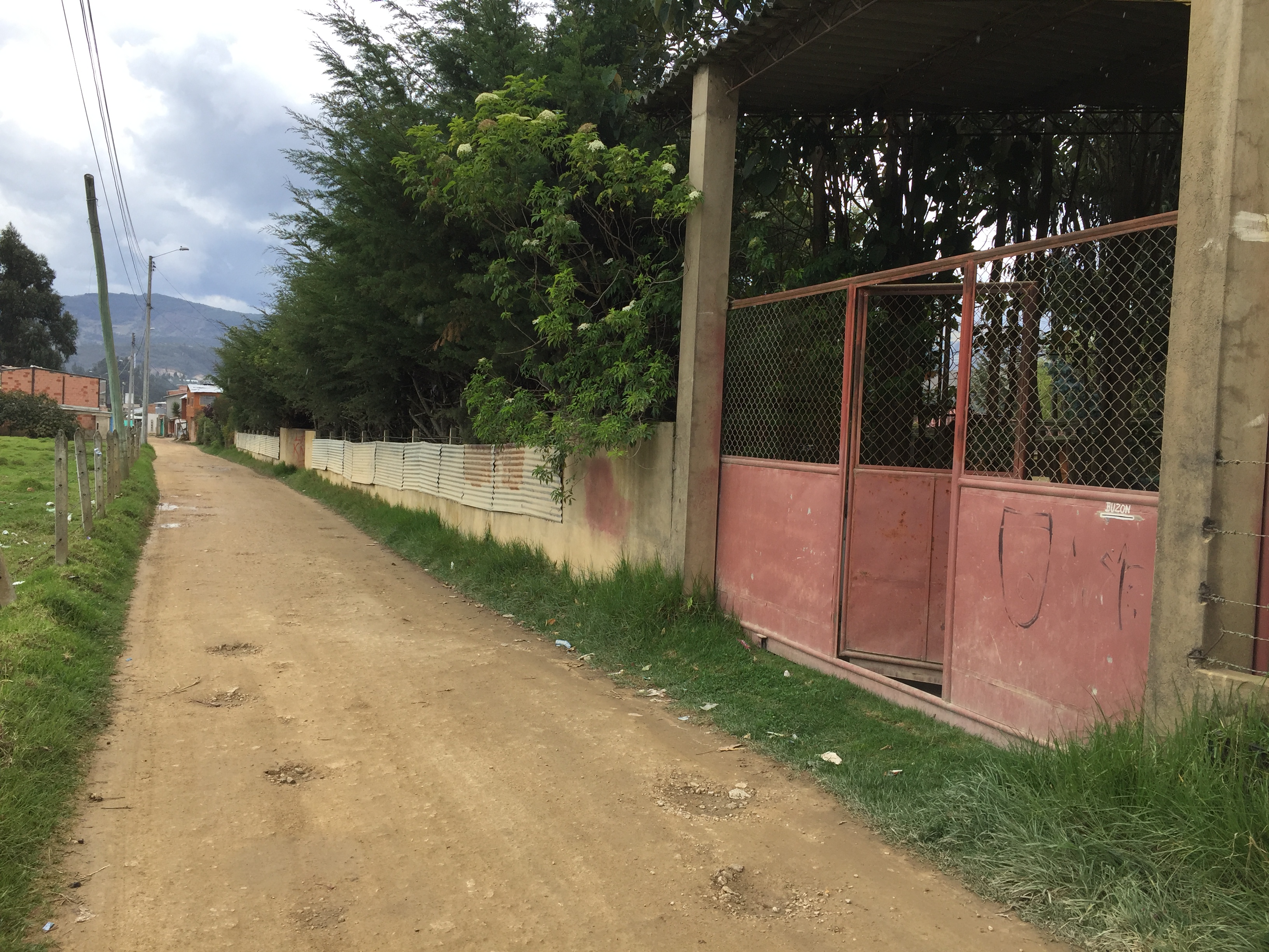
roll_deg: -2.8
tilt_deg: -2.6
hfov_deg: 61.7
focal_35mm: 29
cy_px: 476
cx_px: 634
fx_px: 1063
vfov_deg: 48.2
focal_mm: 4.15
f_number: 2.2
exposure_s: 1/1068
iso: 32
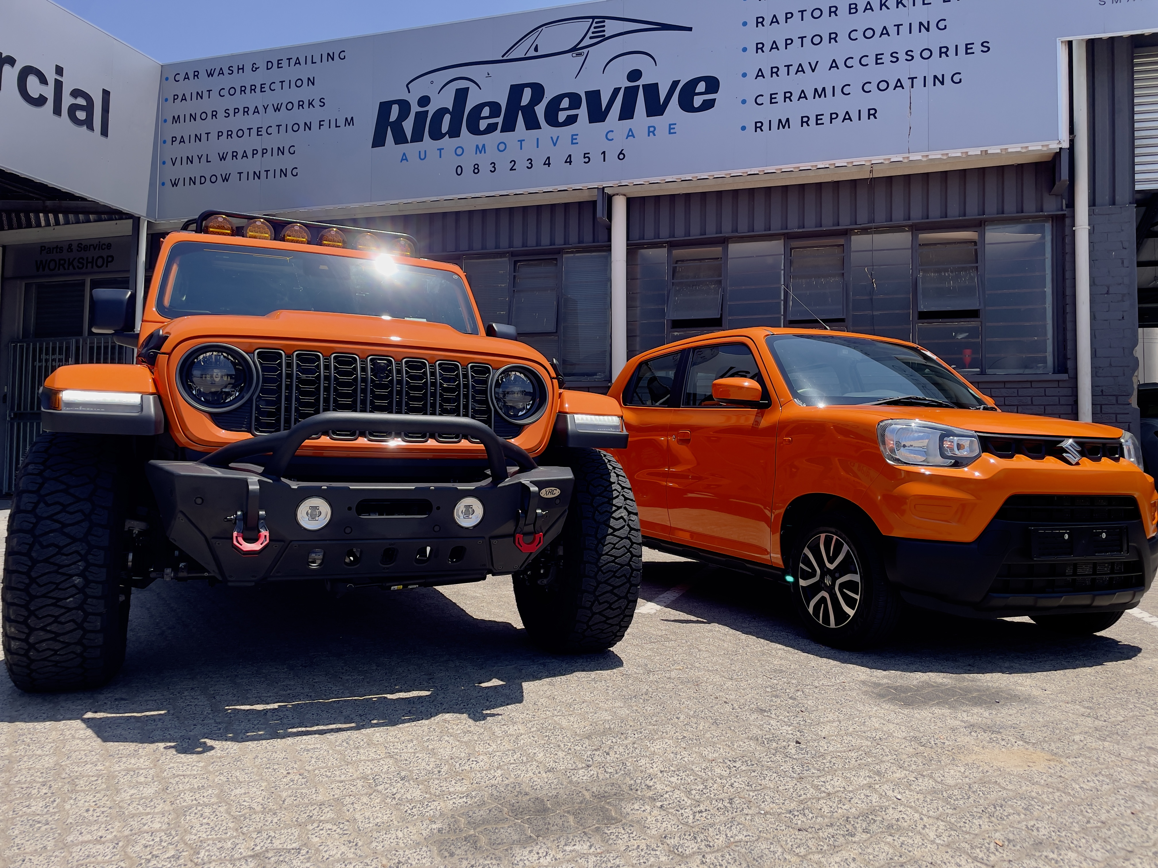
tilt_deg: +3.7
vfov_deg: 53.1
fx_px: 870
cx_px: 579
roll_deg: -0.9
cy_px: 434
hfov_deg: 67.3
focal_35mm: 26
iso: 32
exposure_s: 1/2257
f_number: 1.6
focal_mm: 4.2
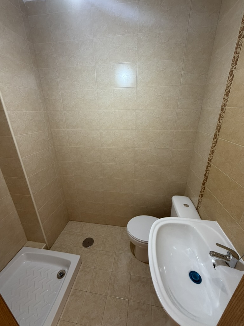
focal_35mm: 14
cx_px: 122
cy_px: 163
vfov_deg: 102.1
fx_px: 132
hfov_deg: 85.7
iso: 200
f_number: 2.2
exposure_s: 1/50
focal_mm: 2.22
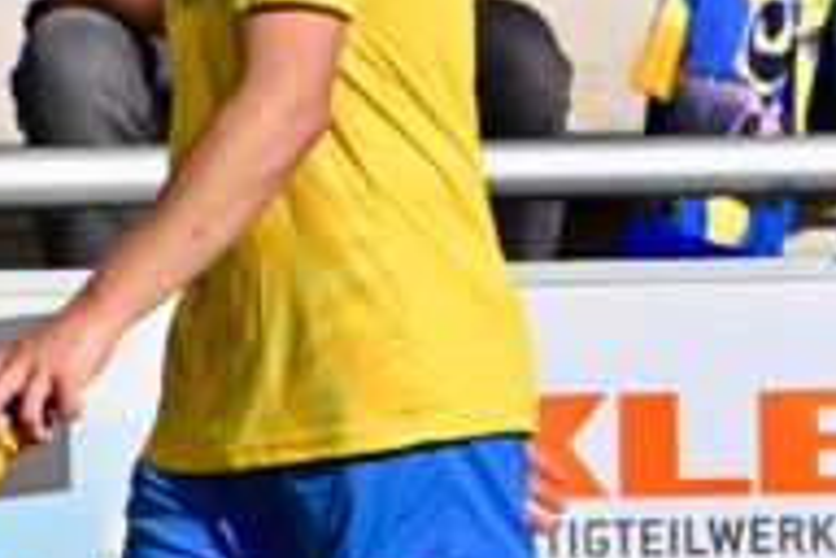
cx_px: 1062
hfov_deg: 1.0
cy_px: 85
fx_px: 49436
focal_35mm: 2129
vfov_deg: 0.6
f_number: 5.6
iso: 180
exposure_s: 1/1600
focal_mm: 400
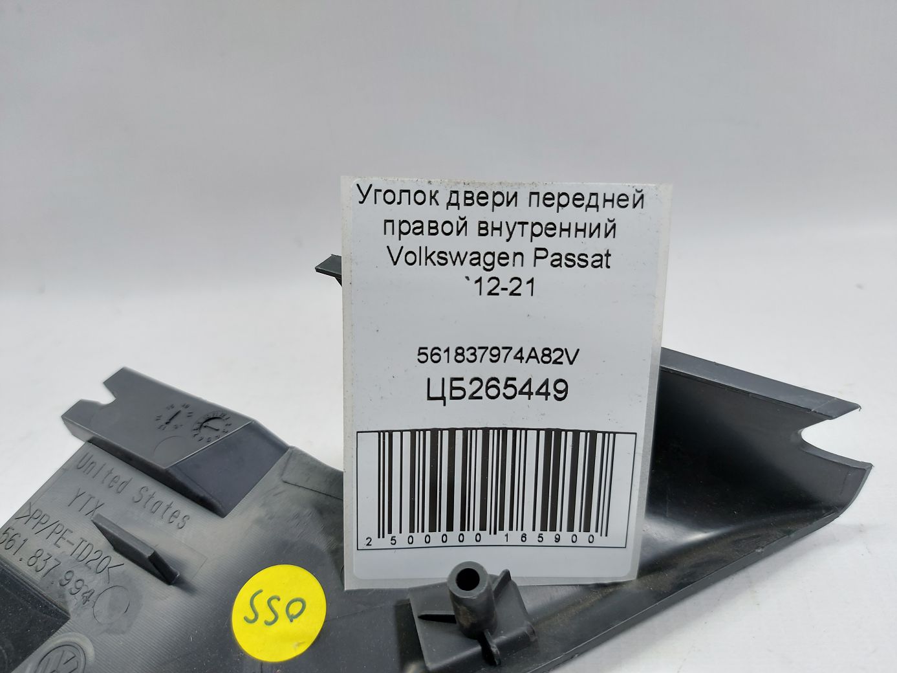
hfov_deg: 71.6
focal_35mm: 24
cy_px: 336
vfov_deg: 56.8
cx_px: 448
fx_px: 622
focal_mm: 5.23
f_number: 1.8
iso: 80
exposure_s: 1/50
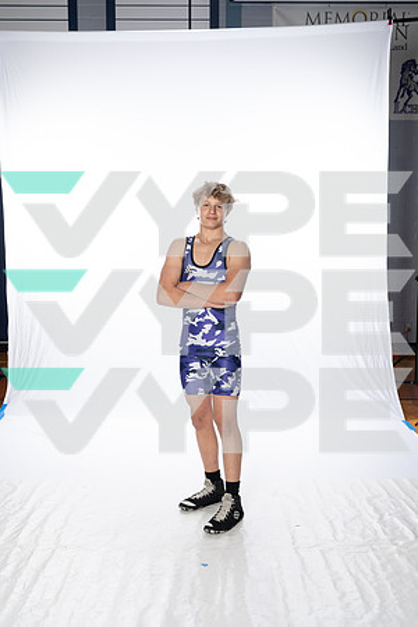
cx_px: 209
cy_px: 314
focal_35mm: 44
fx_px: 766
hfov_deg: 30.5
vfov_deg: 44.5
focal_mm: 44
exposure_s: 1/250
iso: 800
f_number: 8
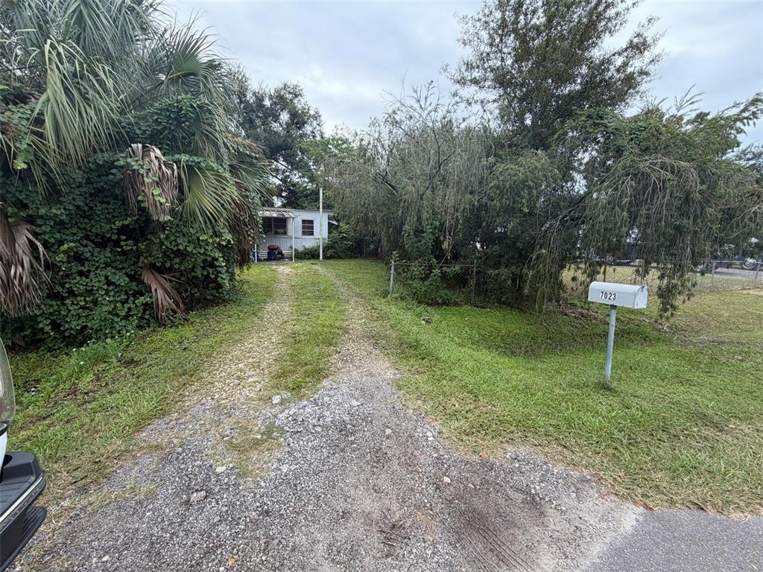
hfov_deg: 102.1
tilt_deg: -9.7
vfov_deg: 85.7
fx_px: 309
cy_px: 286
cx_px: 382
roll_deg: -1.3
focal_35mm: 14
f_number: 2.2
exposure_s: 1/269
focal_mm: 2.22
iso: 50
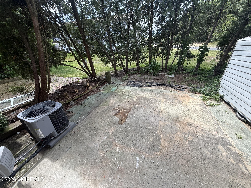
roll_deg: +2.5
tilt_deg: -26.4
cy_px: 94
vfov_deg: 85.7
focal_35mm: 14
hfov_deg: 102.1
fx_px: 102
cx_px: 126
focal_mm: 2.22
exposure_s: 1/421
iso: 50
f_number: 2.2
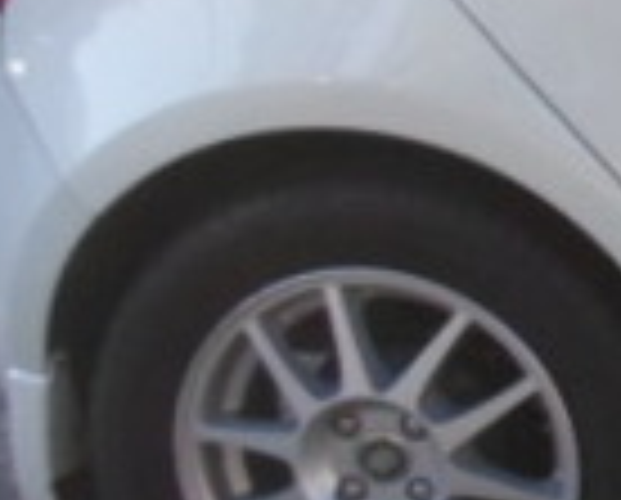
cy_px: 18
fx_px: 2597
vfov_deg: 10.9
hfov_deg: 10.7
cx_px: 1674
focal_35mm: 141
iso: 80
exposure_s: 1/180
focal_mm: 4.5
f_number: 2.5
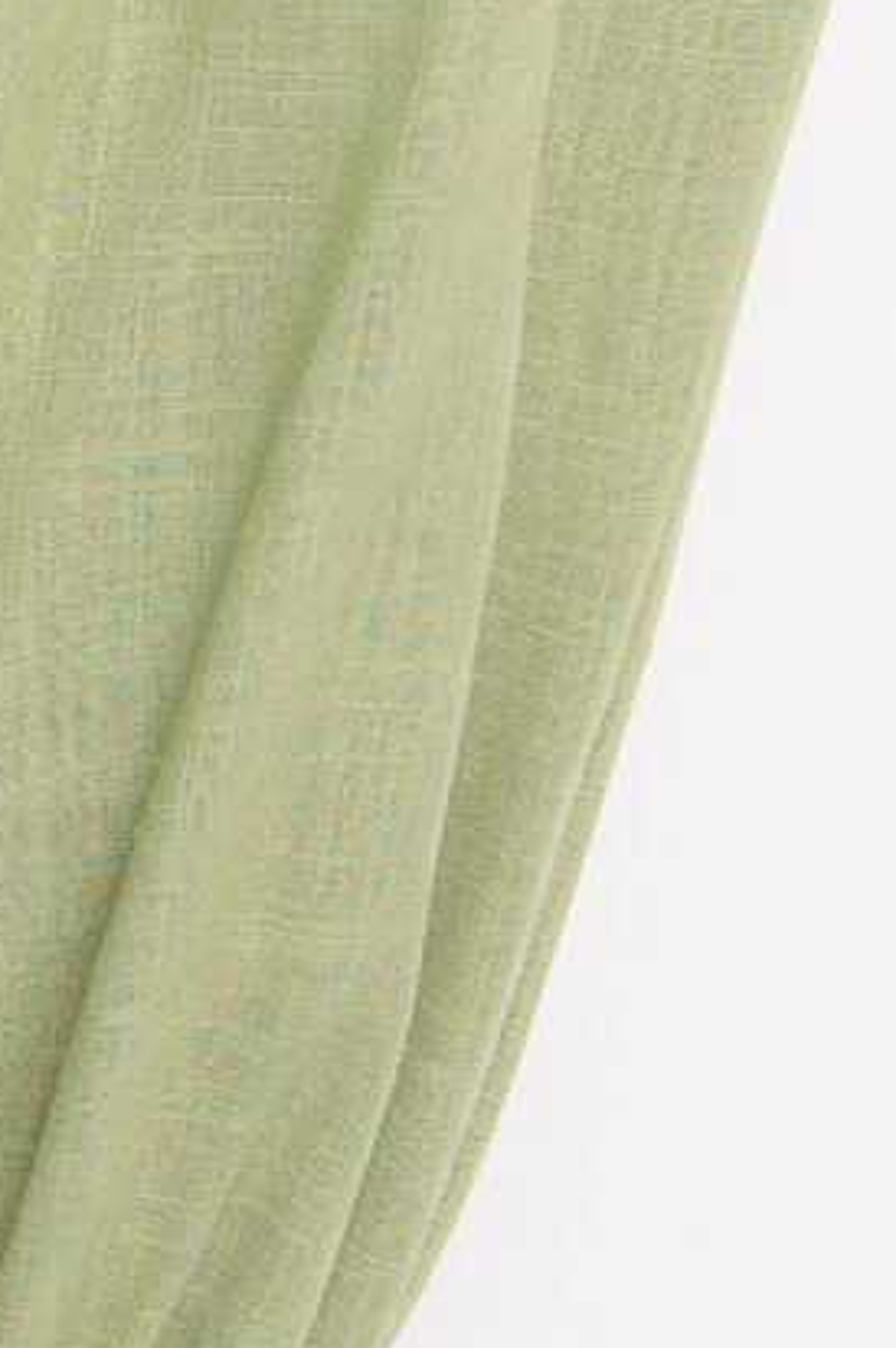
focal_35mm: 261
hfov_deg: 5.2
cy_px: -294
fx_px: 9760
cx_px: -744
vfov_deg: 7.8
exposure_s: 1/125
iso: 320
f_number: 5
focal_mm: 42
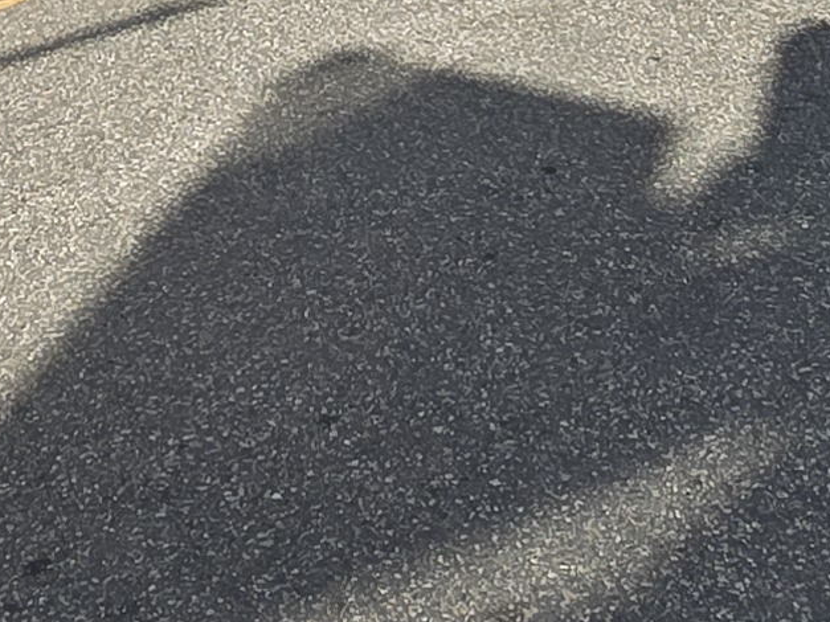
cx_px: 348
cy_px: -769
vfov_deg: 13.8
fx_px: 1990
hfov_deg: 23.5
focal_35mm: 83
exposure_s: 1/1361
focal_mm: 2.2
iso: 50
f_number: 2.2
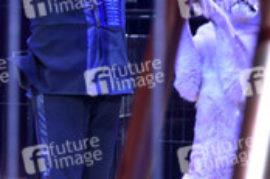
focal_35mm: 239
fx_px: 1788
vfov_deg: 5.7
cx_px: -72
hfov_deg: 8.5
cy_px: 39
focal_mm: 92
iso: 2000
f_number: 6.3
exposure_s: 1/60
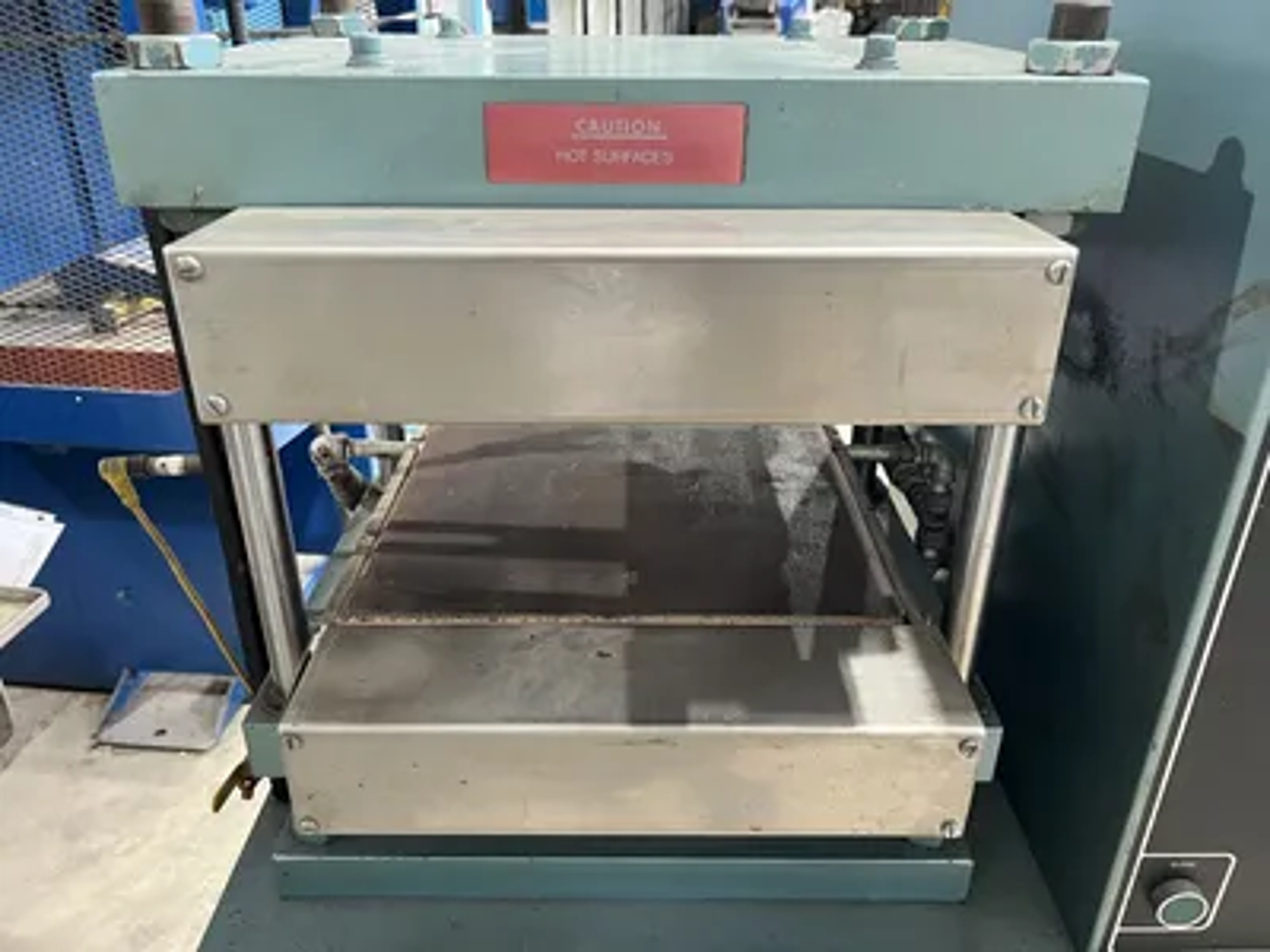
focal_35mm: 26
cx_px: 635
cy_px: 476
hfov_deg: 67.3
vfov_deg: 53.1
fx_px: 954
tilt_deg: -29.3
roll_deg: -1.1
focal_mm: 5.7
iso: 200
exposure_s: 1/60
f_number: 1.5
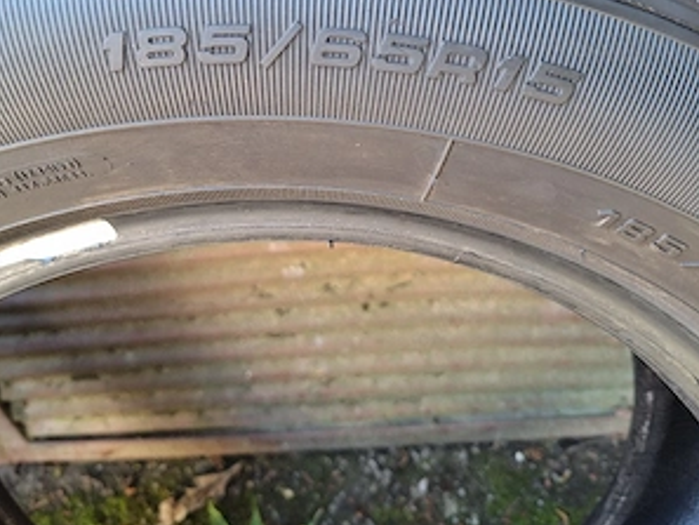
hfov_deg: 58.3
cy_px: 139
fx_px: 626
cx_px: 351
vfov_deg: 44.1
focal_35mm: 31
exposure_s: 1/50
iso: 125
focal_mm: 5.54
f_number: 1.8
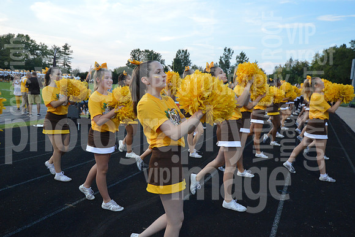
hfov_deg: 67.4
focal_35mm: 27
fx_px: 266
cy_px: 118
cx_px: 178
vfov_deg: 47.9
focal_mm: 18
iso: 1600
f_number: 4.5
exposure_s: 1/400
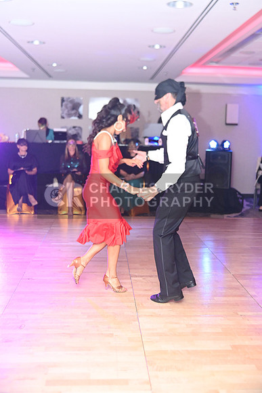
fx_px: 415
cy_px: 196
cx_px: 131
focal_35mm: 38
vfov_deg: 50.7
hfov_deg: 35.1
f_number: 5
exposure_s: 1/200
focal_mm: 38
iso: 5000
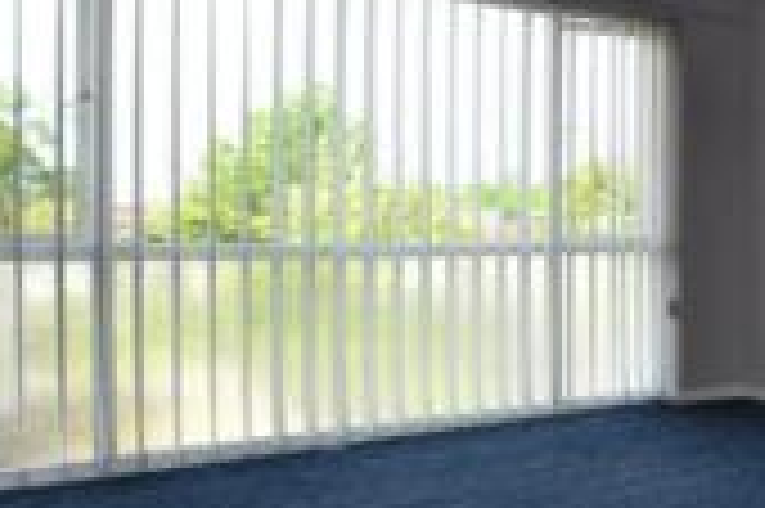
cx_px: 976
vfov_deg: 31.8
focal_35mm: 42
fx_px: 892
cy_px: 245
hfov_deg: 34.3
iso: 400
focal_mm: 10
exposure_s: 1/100
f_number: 9
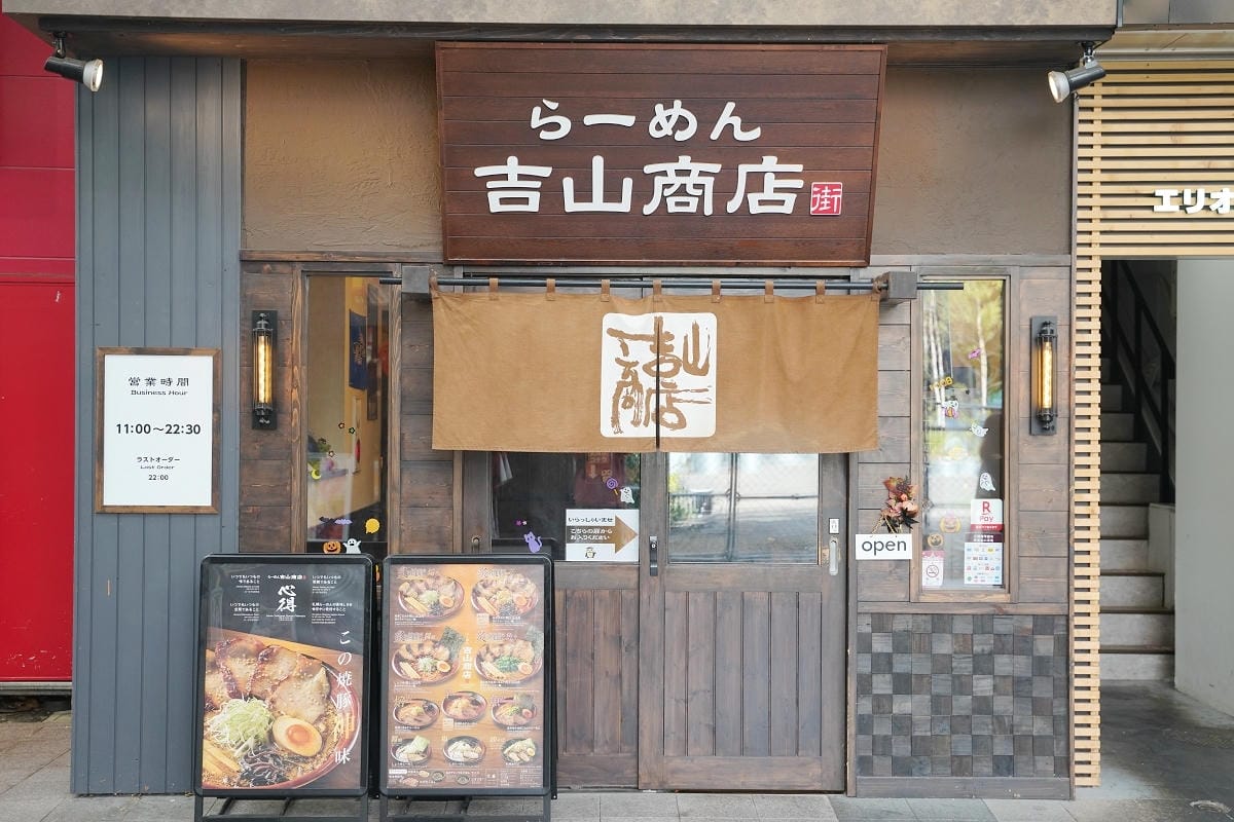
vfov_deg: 28.6
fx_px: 1611
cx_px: 617
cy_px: 411
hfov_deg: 41.9
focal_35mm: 47
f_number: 4
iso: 1000
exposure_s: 1/160
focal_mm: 47
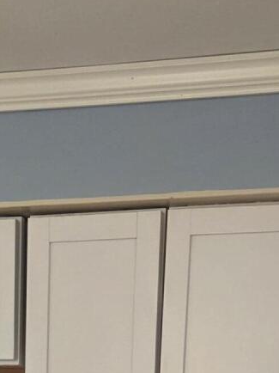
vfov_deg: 15.4
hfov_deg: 13.9
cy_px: 713
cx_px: 80
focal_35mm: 106
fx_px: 1140
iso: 320
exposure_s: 1/120
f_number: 1.8
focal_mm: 5.4
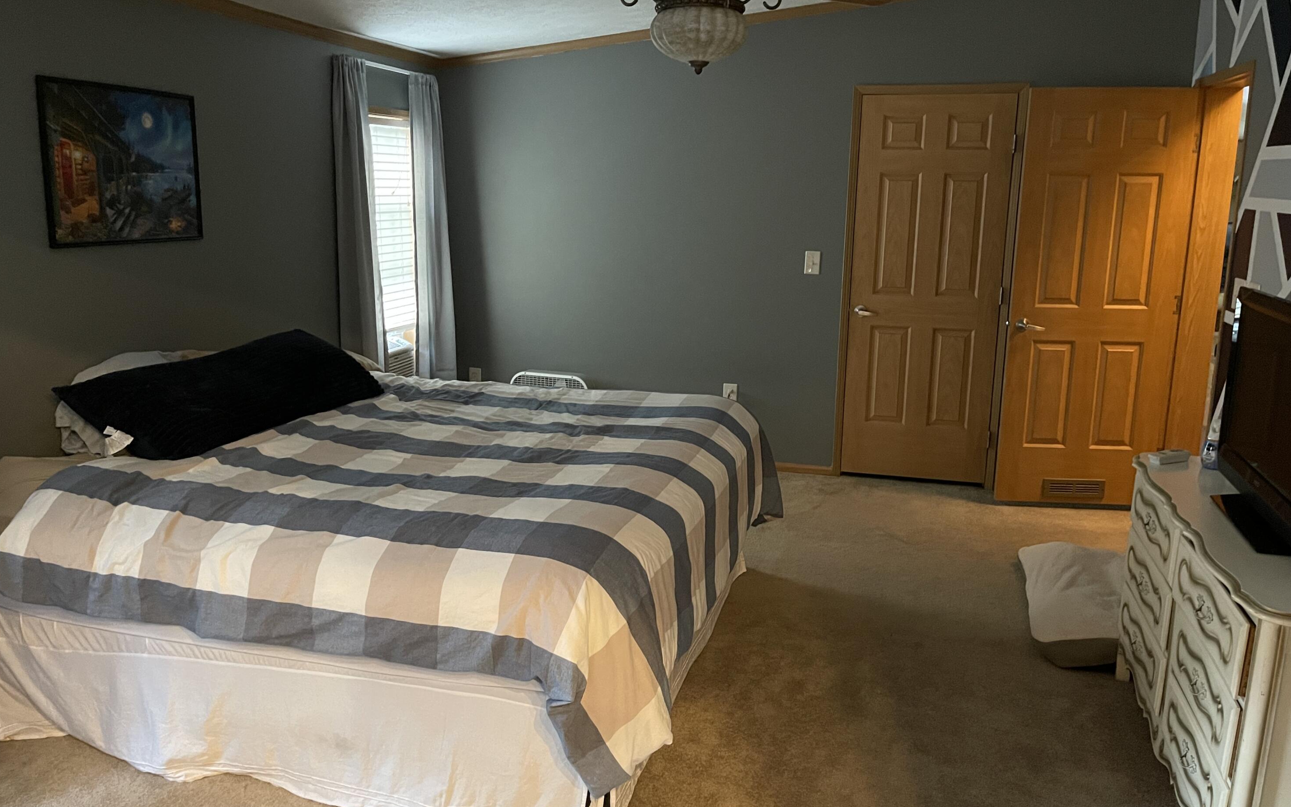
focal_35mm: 28
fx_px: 985
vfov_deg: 44.5
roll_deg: -0.8
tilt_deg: -11.1
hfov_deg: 66.5
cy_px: 373
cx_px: 636
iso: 640
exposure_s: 1/30
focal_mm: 5.1
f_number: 1.6
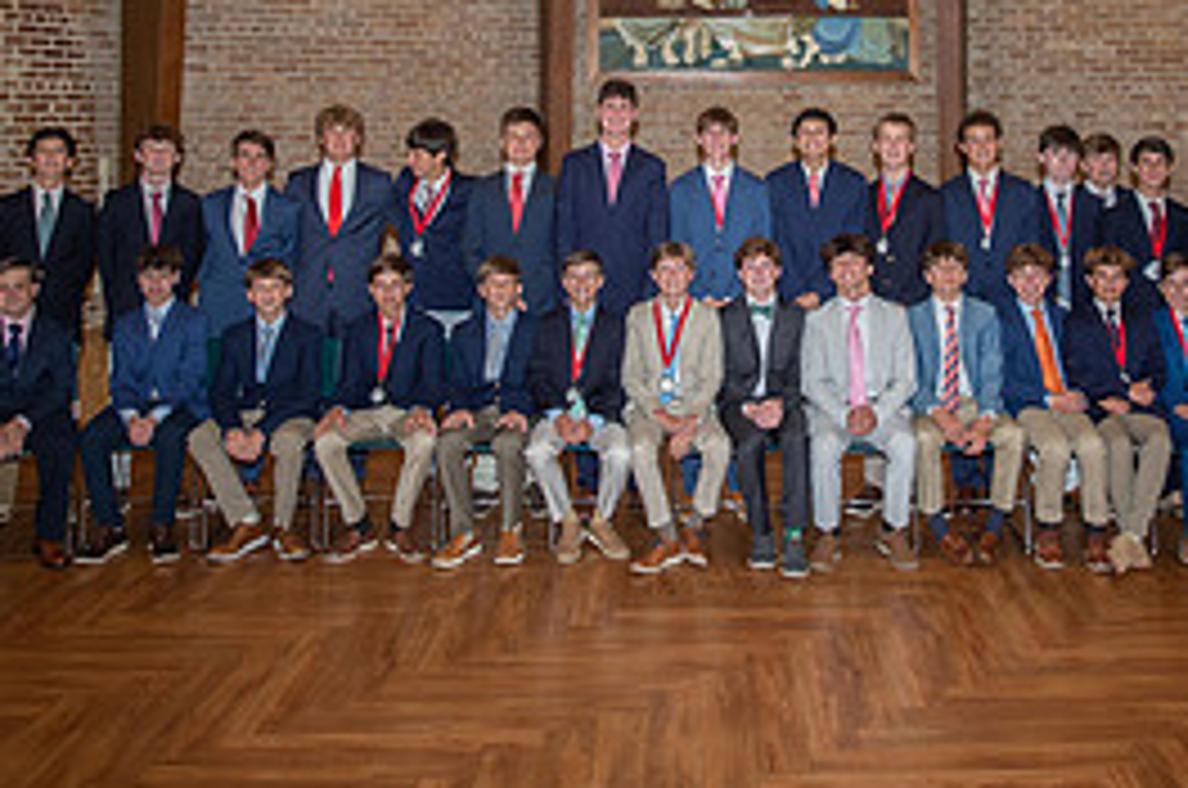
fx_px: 1449
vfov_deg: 29.0
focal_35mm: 44
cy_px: 63
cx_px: 756
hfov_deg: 44.1
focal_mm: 20
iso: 2000
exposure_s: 1/160
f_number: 5
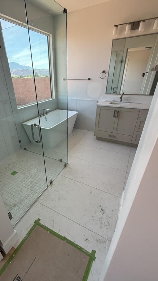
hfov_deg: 63.2
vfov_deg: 95.9
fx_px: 127
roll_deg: +4.2
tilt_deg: -24.9
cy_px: 146
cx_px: 61
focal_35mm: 17
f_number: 2.2
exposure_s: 1/161
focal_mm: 2.22
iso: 50
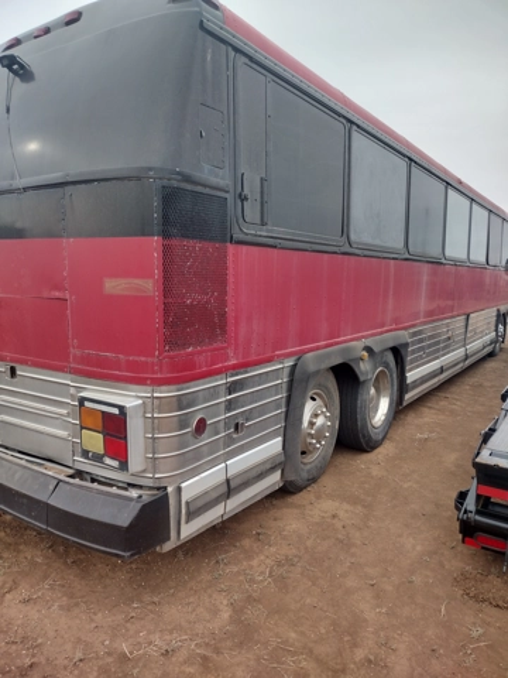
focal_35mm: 27
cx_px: 254
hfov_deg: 51.4
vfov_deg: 65.3
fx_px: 528
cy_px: 339
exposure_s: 1/669
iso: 100
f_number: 1.7
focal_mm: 4.71
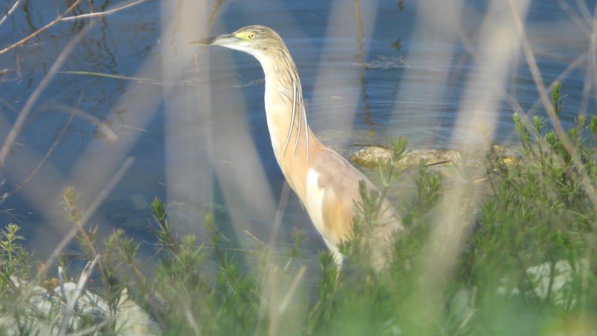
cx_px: 280
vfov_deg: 1.7
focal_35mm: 715
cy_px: 124
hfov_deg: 3.0
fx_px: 11318
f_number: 5
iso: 100
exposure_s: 1/500
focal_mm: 108
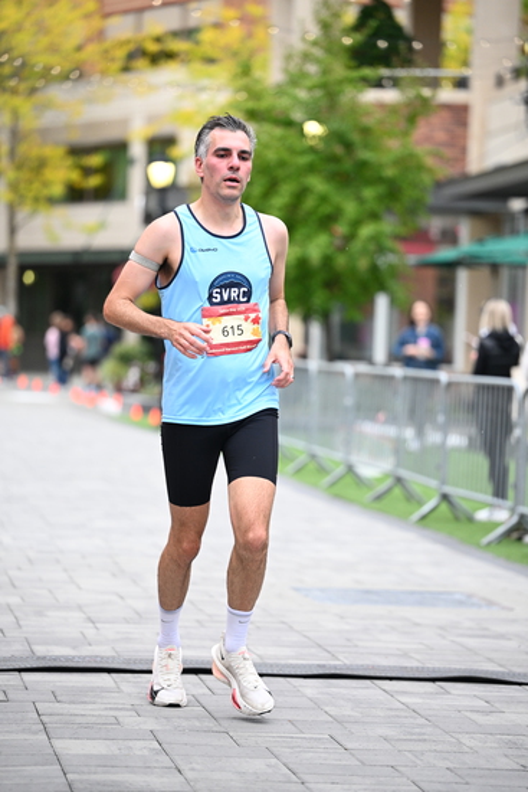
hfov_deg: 11.0
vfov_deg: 16.4
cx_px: 264
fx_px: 2748
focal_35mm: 125
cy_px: 396
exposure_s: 1/1250
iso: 1600
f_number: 2.8
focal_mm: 125
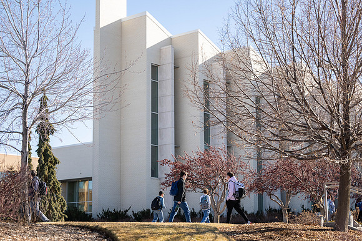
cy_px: 124
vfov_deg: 18.9
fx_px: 724
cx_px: 183
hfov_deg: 28.1
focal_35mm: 72
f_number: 2.8
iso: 640
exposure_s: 1/6400
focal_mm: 70
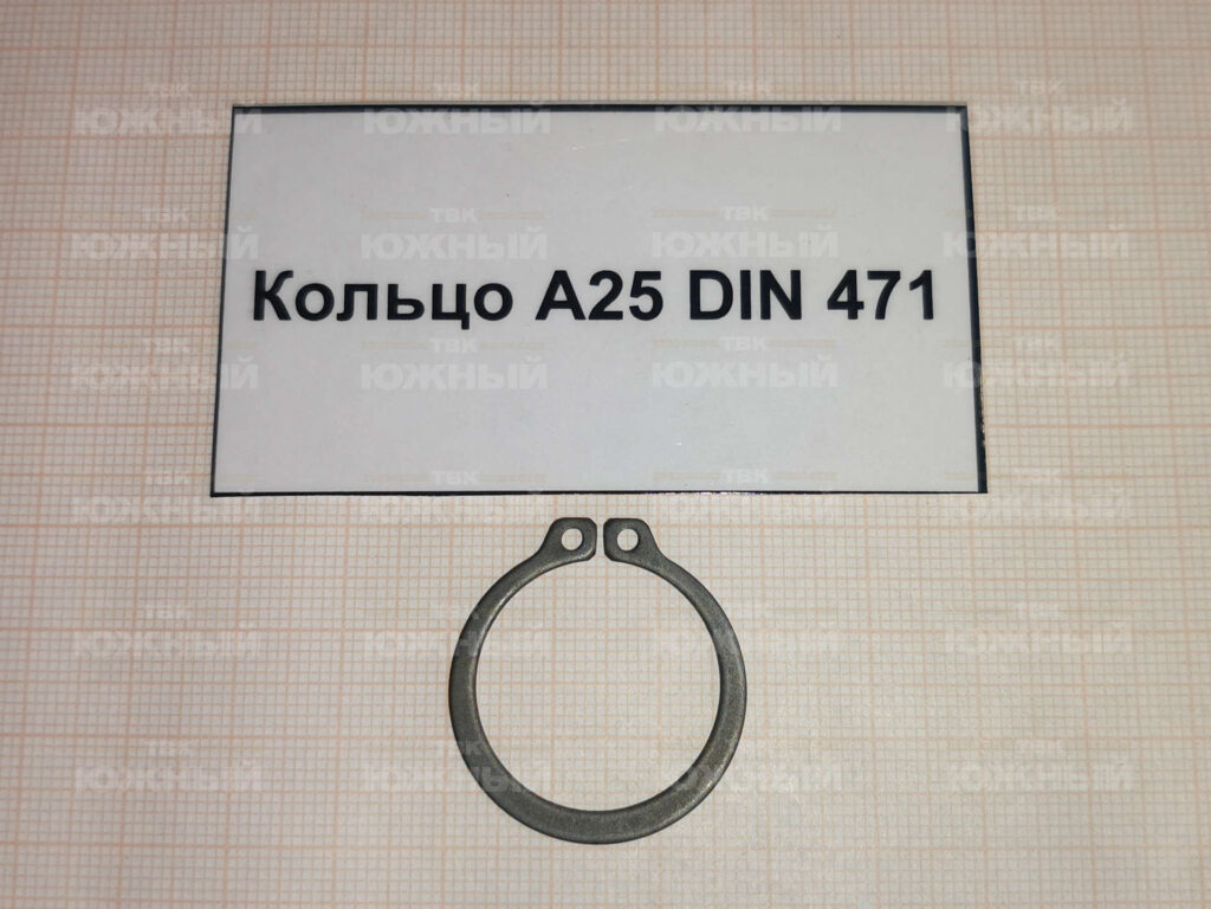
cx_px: 606
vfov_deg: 53.1
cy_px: 454
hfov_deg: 67.3
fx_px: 910
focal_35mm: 26
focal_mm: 4.66
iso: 50
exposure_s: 1/275
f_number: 1.4
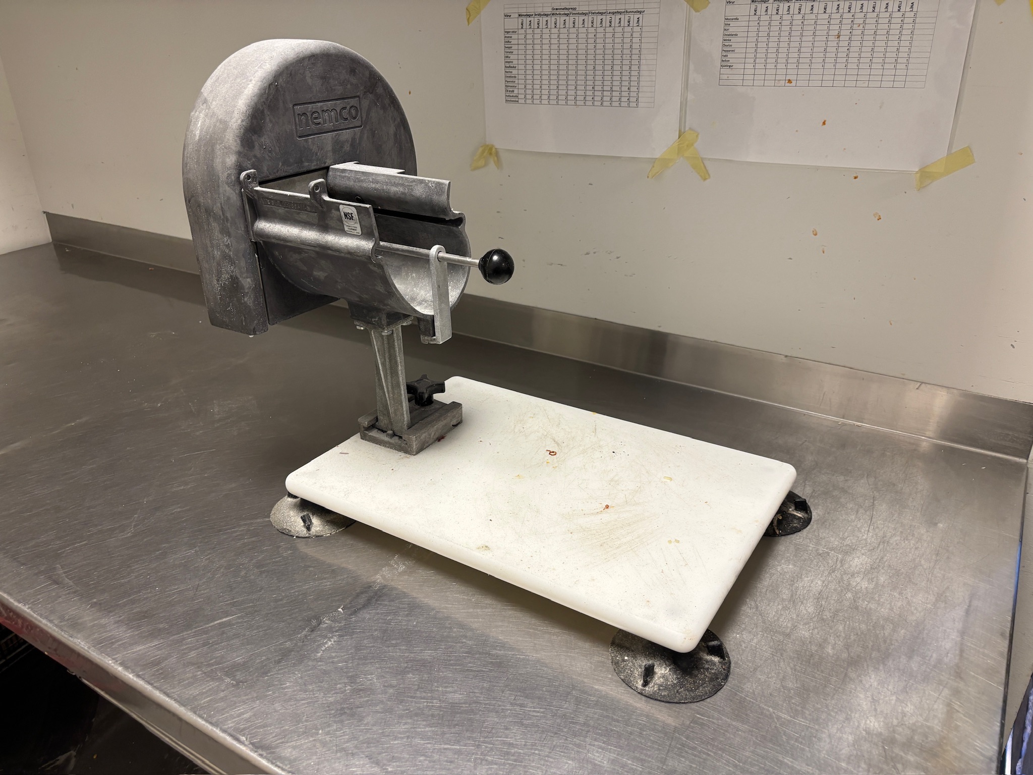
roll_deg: +0.1
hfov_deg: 67.3
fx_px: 776
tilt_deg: -26.3
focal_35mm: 26
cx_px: 516
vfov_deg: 53.1
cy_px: 388
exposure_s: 1/100
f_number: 1.6
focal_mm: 5.96
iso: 125
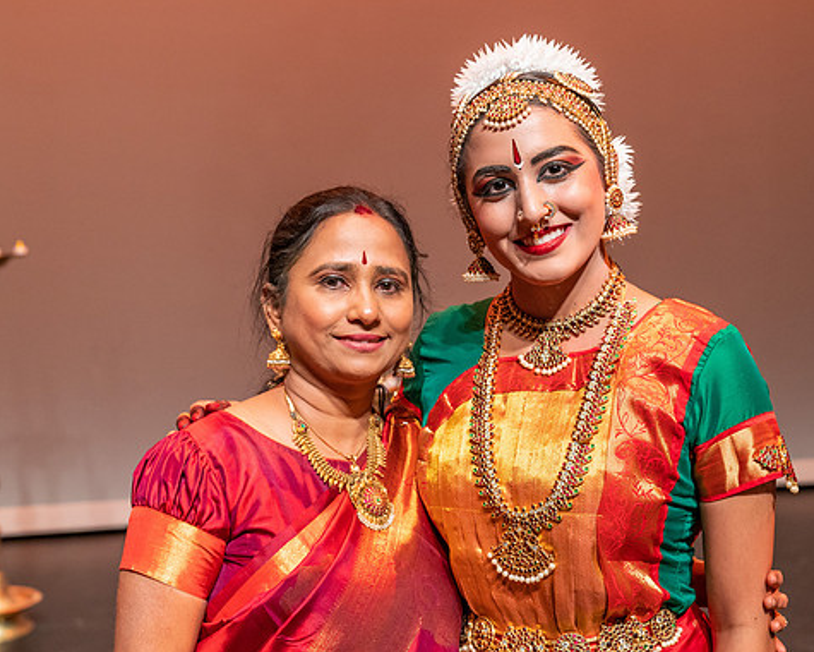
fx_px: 1397
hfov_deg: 32.5
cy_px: 318
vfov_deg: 26.2
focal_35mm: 58
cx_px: 452
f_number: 4.5
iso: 2500
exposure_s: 1/200
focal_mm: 47
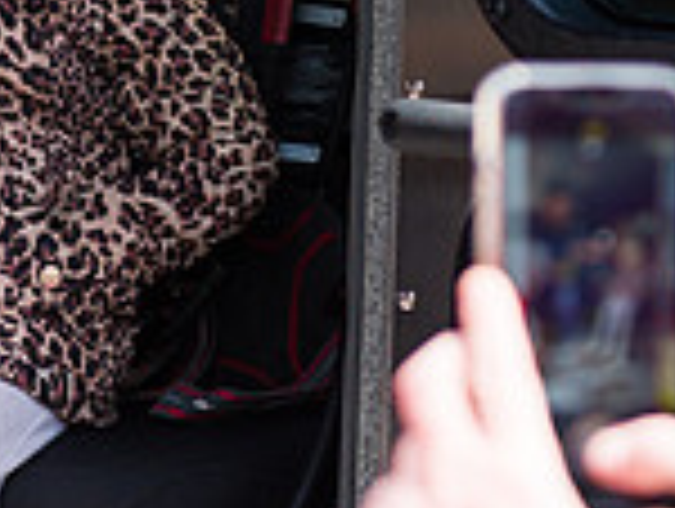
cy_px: 22
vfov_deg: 5.7
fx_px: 5078
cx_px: 50
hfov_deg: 7.6
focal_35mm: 260
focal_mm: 70
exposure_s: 1/1600
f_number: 4
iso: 200
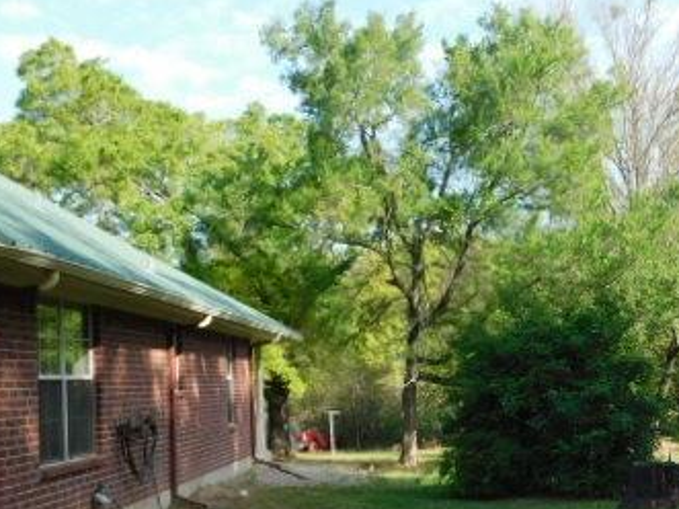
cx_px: 644
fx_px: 1137
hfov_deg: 31.3
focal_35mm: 58
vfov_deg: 24.9
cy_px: 386
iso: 125
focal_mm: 5.3
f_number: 3.2
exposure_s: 1/500
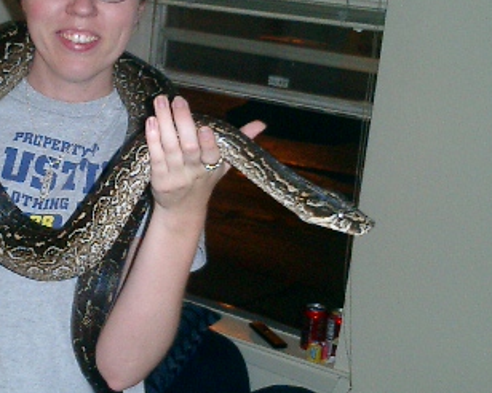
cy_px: 225
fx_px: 1062
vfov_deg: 20.9
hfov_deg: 25.7
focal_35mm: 73
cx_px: 104
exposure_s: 1/30
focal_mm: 7.5
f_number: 3.2
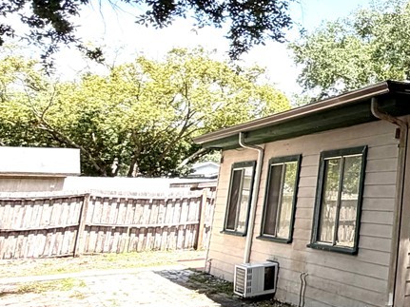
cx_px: 697
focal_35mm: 52
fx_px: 616
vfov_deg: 27.7
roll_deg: +0.3
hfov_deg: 23.5
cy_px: 81
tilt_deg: +11.3
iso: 50
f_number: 2.2
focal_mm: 2.22
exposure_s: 1/502
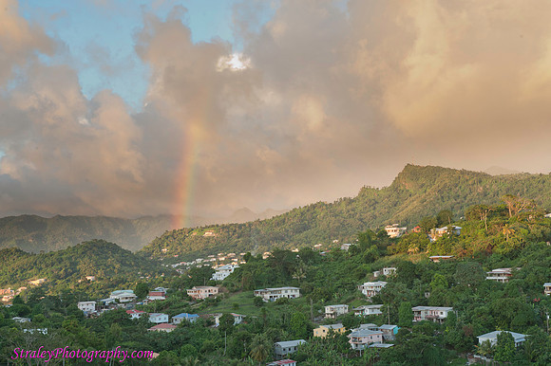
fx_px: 857
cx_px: 276
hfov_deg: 35.7
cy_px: 183
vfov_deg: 24.2
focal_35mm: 56
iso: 280
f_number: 11
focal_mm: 56
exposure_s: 1/20
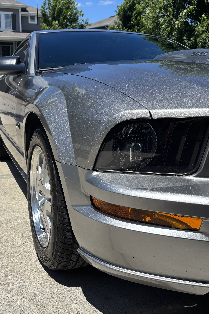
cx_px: 68
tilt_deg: -12.5
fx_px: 322
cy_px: 154
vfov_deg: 51.9
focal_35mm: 37
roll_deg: +0.1
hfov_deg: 35.6
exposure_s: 1/4425
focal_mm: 5.96
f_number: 1.6
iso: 50
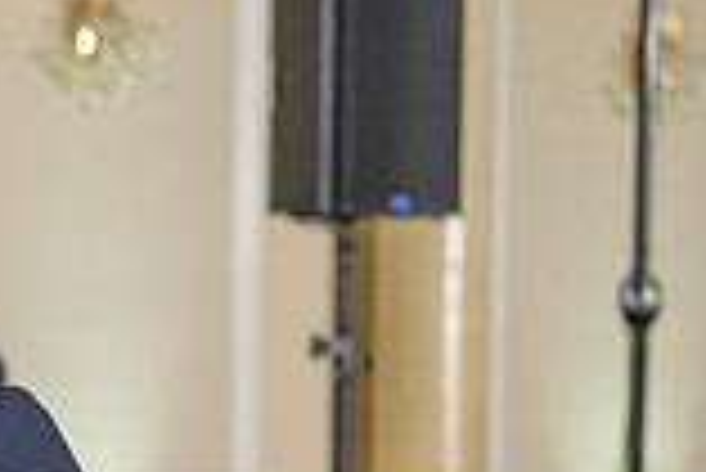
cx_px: -459
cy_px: 744
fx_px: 5084
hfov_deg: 7.7
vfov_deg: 5.3
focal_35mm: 259
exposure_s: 1/160
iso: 800
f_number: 4
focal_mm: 70
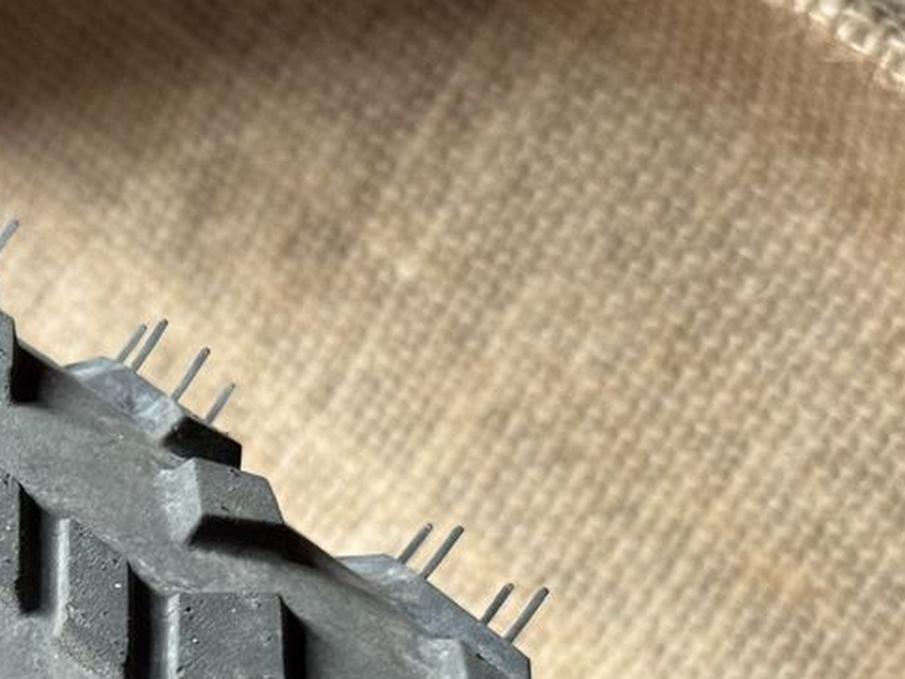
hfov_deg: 15.1
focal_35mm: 127
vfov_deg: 11.6
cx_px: -131
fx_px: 3320
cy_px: 584
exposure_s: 1/60
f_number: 1.78
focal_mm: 6.76
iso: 250
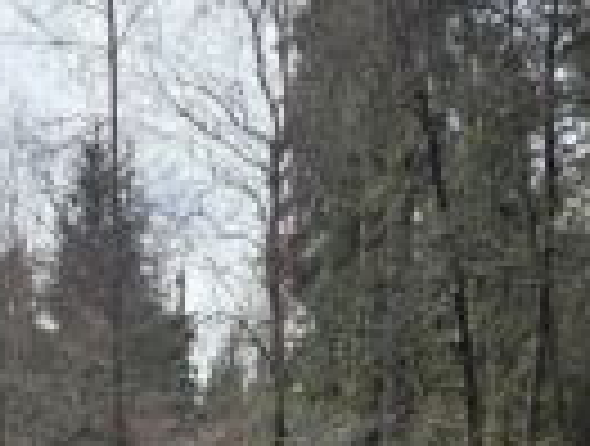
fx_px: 1196
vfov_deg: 19.9
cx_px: 212
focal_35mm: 70
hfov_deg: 27.6
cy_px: 532
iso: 25
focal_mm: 5.4
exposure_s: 1/2483
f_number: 1.8
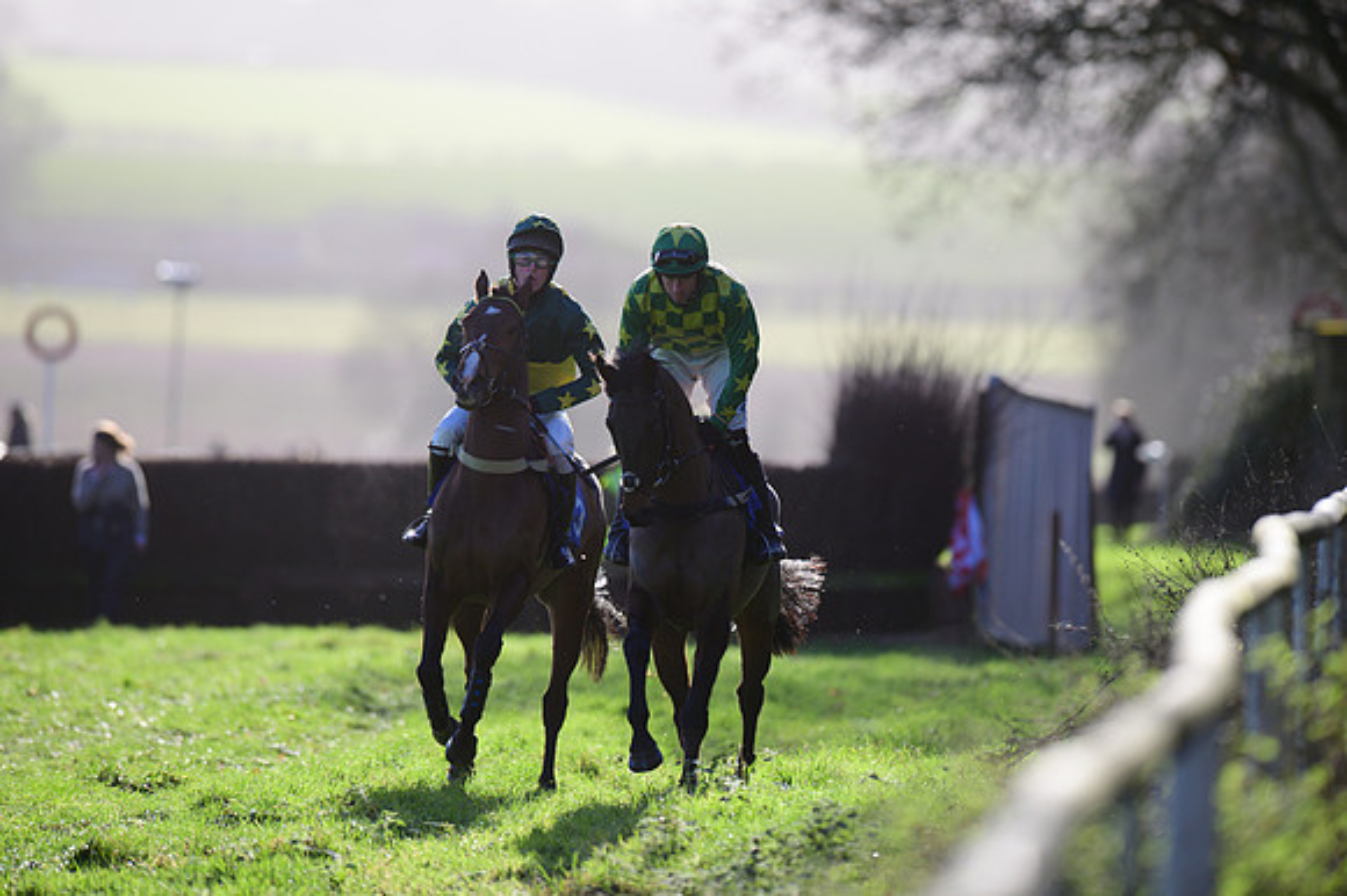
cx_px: 674
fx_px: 14958
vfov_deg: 3.4
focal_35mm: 400
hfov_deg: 5.2
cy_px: 448
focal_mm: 400
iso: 400
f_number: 5
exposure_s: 1/2000
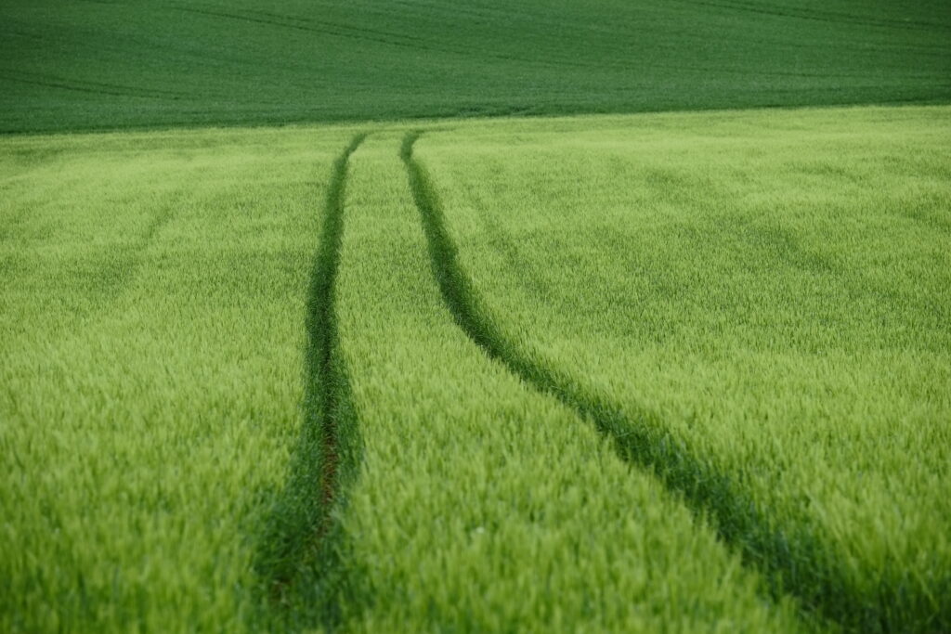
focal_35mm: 210
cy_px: 317
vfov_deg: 6.5
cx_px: 476
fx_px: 5548
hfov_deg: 9.8
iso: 200
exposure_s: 1/200
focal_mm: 140
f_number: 5.6
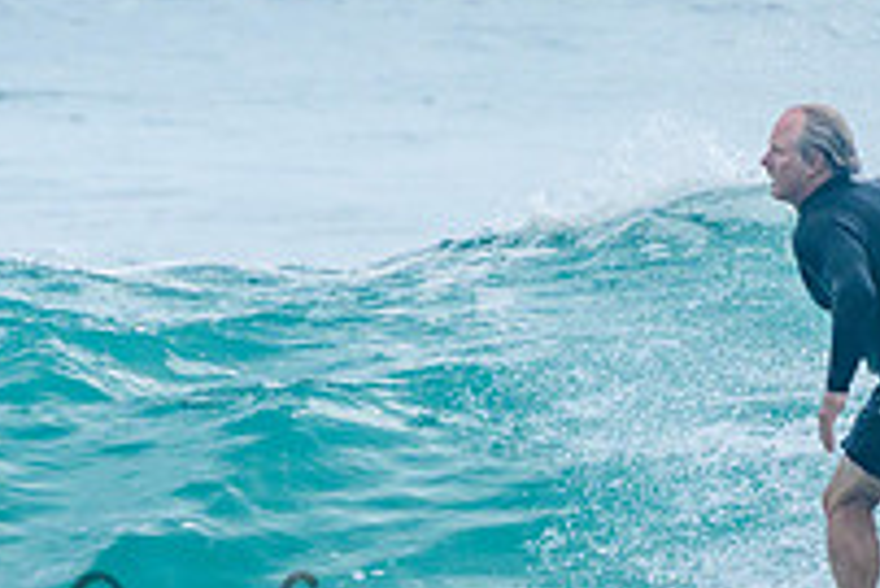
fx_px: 38624
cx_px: 722
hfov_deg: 1.3
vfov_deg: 0.9
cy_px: 396
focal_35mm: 1579
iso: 500
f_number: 9
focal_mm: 400
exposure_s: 1/2000
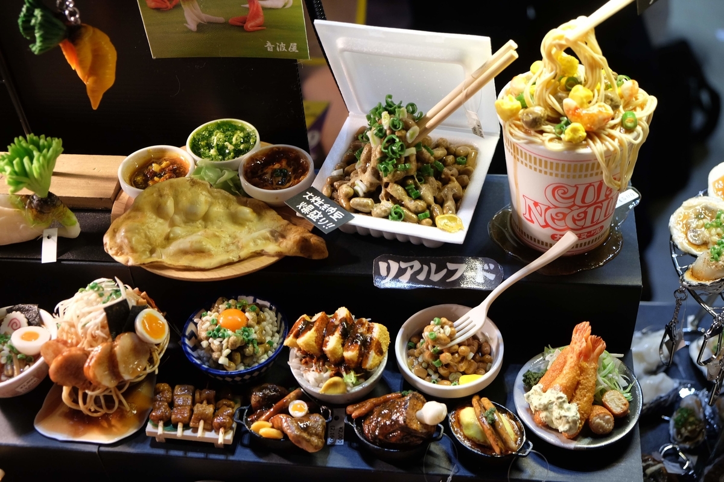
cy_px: 241
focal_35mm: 45
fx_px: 905
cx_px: 362
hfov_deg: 43.6
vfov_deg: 29.9
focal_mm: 30.2
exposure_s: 1/60
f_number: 3.6
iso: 1000
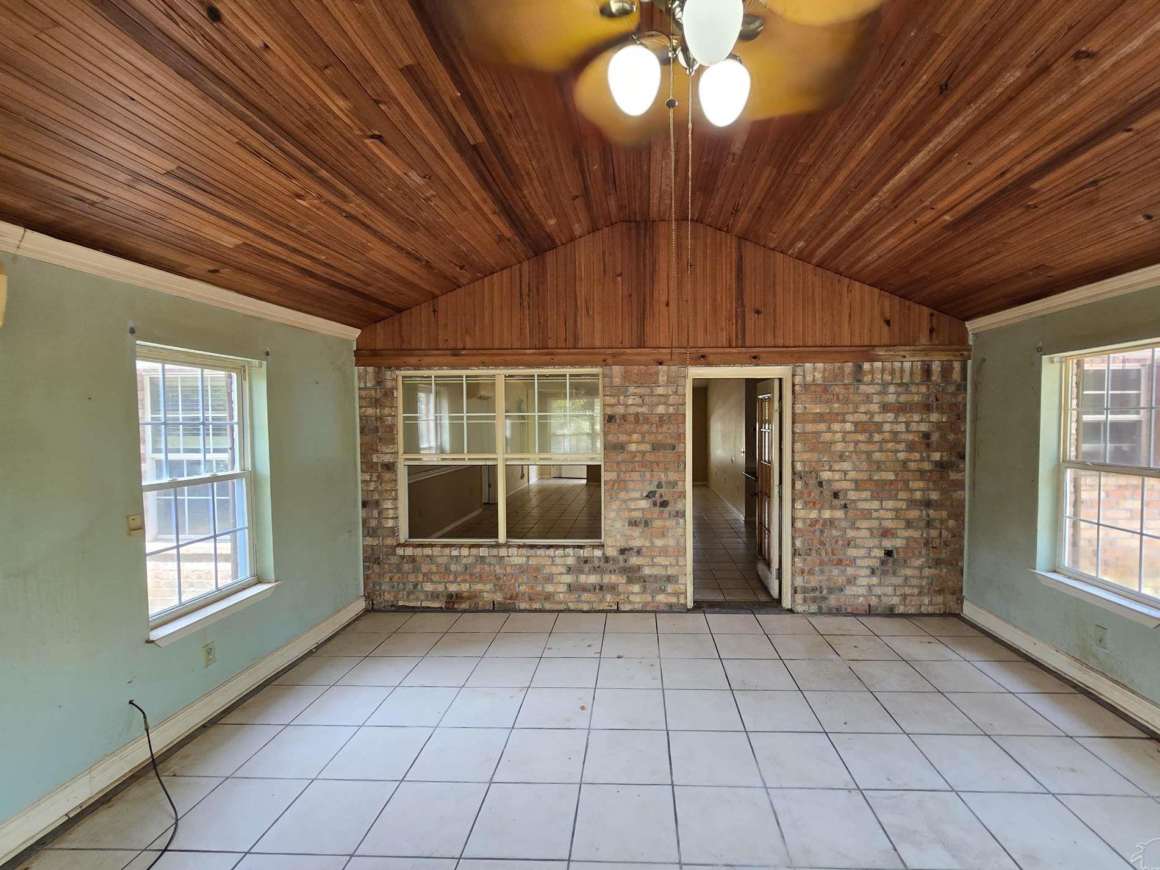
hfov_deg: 101.9
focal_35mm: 14
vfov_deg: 85.7
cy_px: 436
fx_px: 469
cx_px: 616
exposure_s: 1/60
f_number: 2.2
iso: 100
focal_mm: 2.2
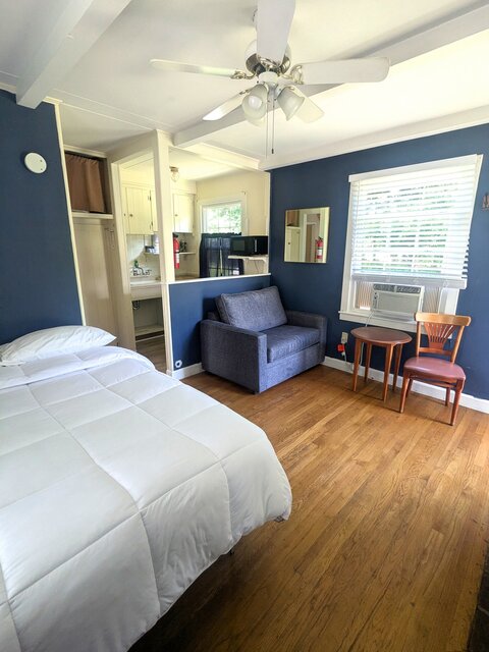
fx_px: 301
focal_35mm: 16
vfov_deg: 94.5
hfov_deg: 78.1
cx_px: 244
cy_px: 326
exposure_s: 1/40
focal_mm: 2.35
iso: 58
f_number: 2.2
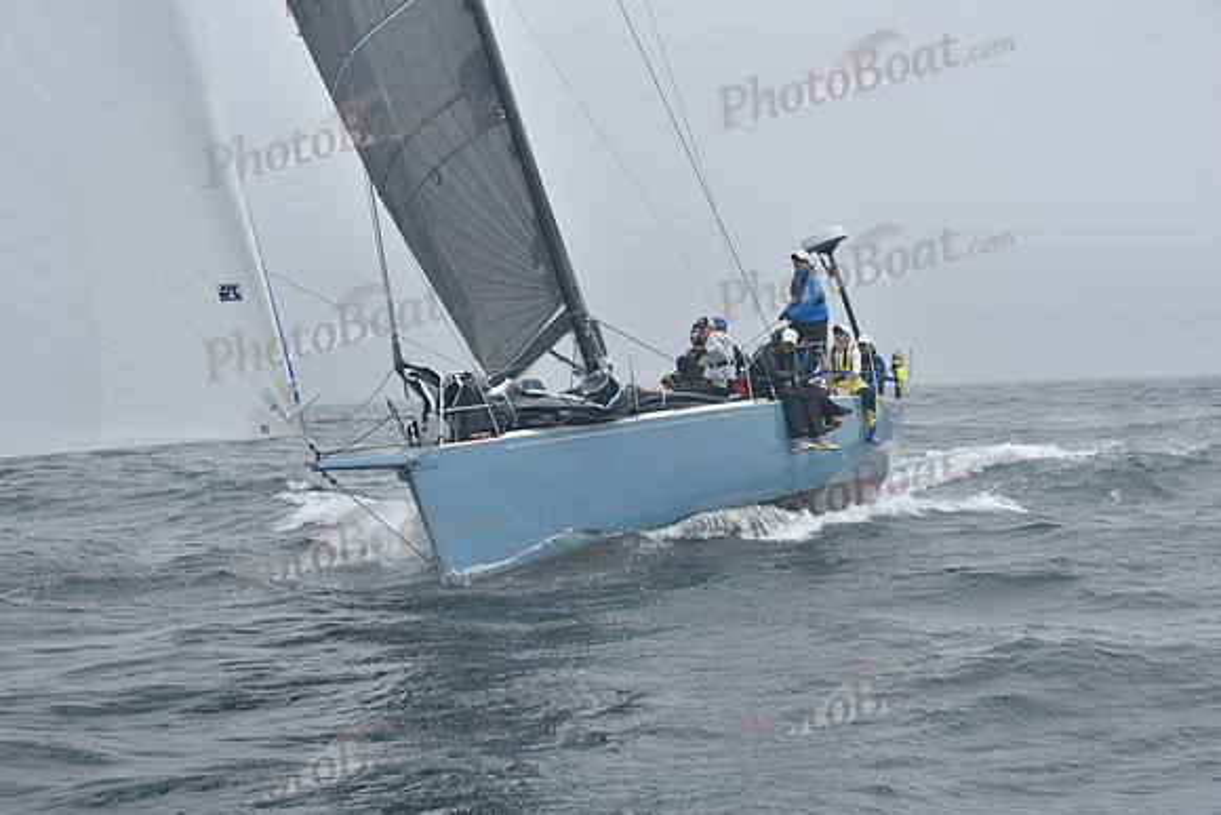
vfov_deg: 19.5
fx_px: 2375
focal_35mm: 70
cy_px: 408
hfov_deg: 28.8
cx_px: 610
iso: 250
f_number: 10
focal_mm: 70
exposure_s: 1/800
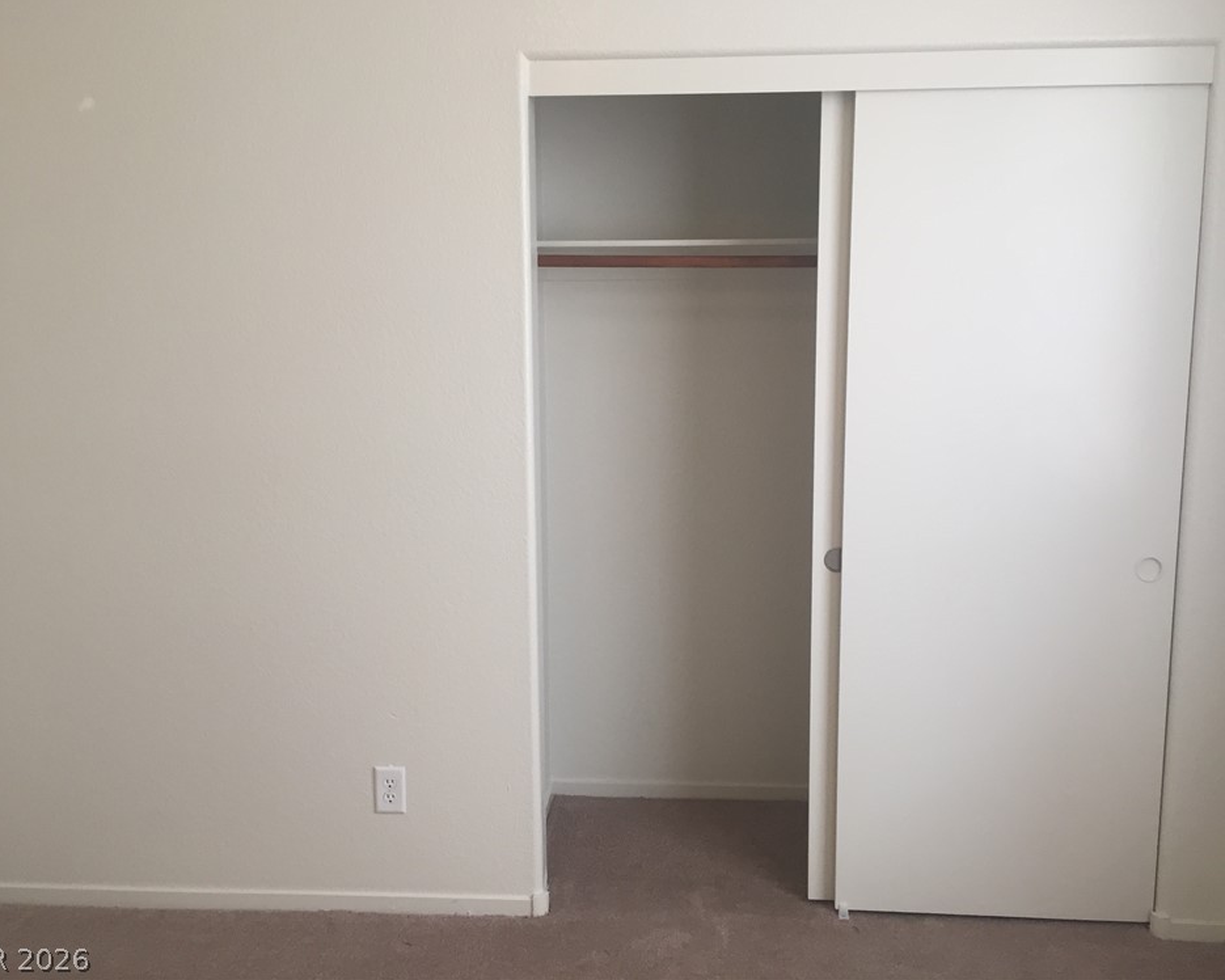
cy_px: 478
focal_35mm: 31
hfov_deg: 57.2
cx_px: 617
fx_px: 1124
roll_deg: +0.3
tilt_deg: -7.4
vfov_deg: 47.1
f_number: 2.2
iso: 32
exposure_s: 1/30
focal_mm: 4.15
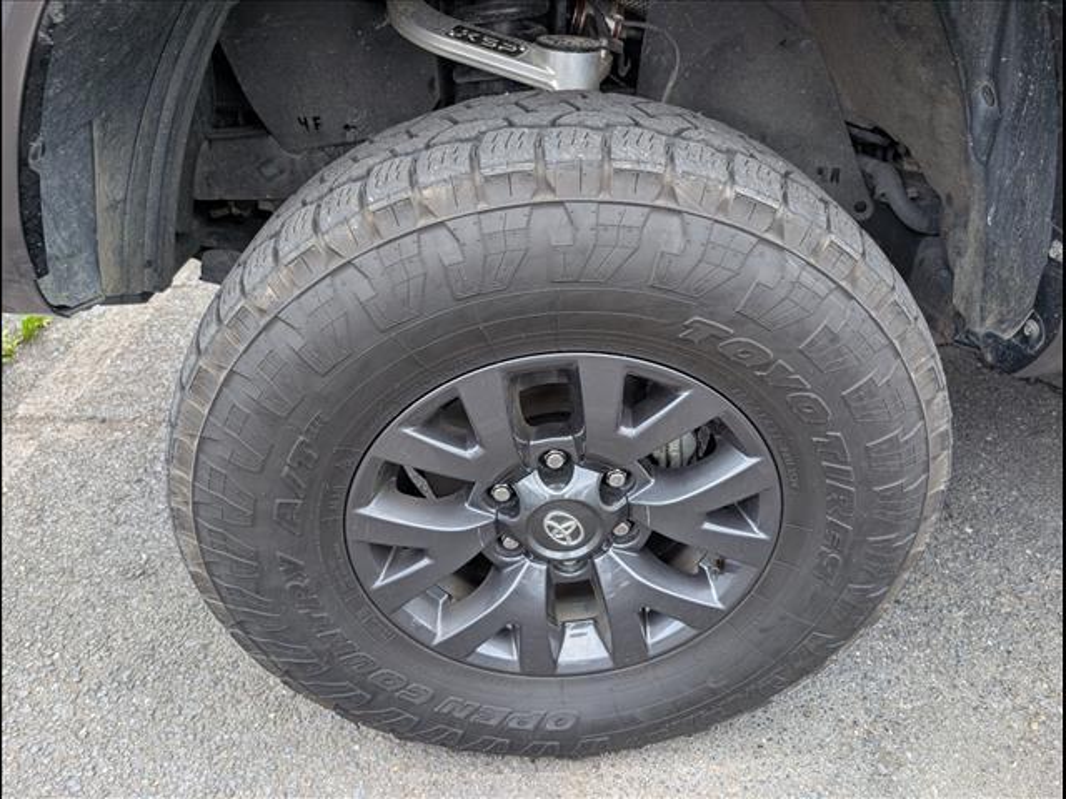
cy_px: 400
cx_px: 533
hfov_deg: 71.6
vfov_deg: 56.8
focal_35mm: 24
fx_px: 739
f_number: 1.68
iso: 35
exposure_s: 1/909
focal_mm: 6.9
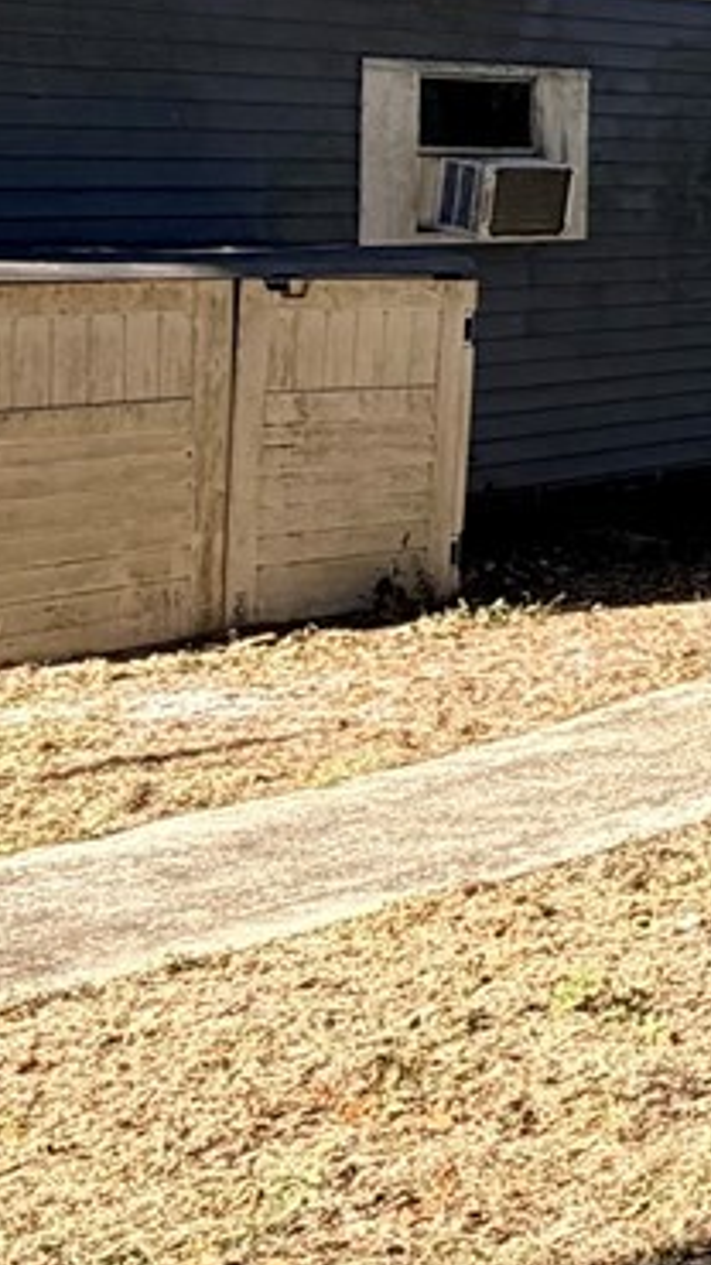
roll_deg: -0.1
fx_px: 2213
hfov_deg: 11.9
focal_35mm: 66
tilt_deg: +1.3
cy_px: 157
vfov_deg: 30.6
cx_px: 1996
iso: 40
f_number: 2.2
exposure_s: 1/596
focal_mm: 2.22
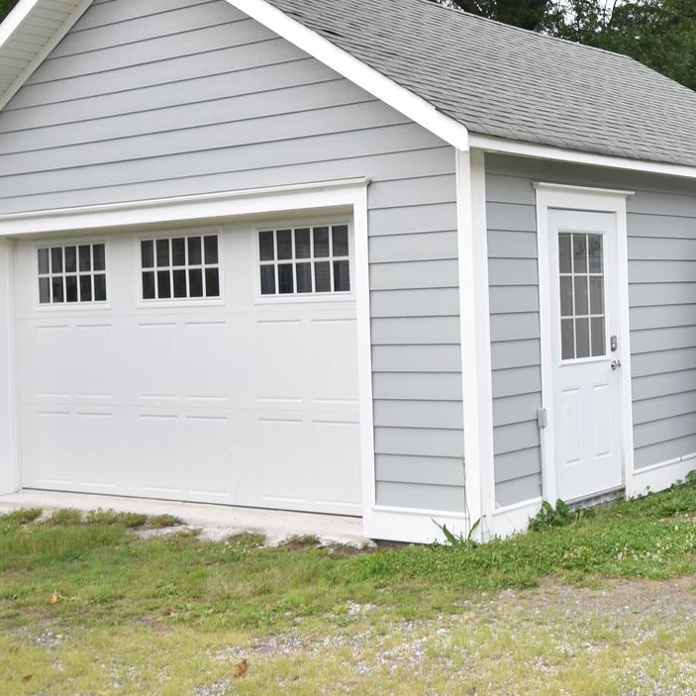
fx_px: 1183
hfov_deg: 29.9
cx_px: 739
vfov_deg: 32.7
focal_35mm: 52
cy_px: 272
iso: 100
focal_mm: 14
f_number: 6.3
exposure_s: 1/160
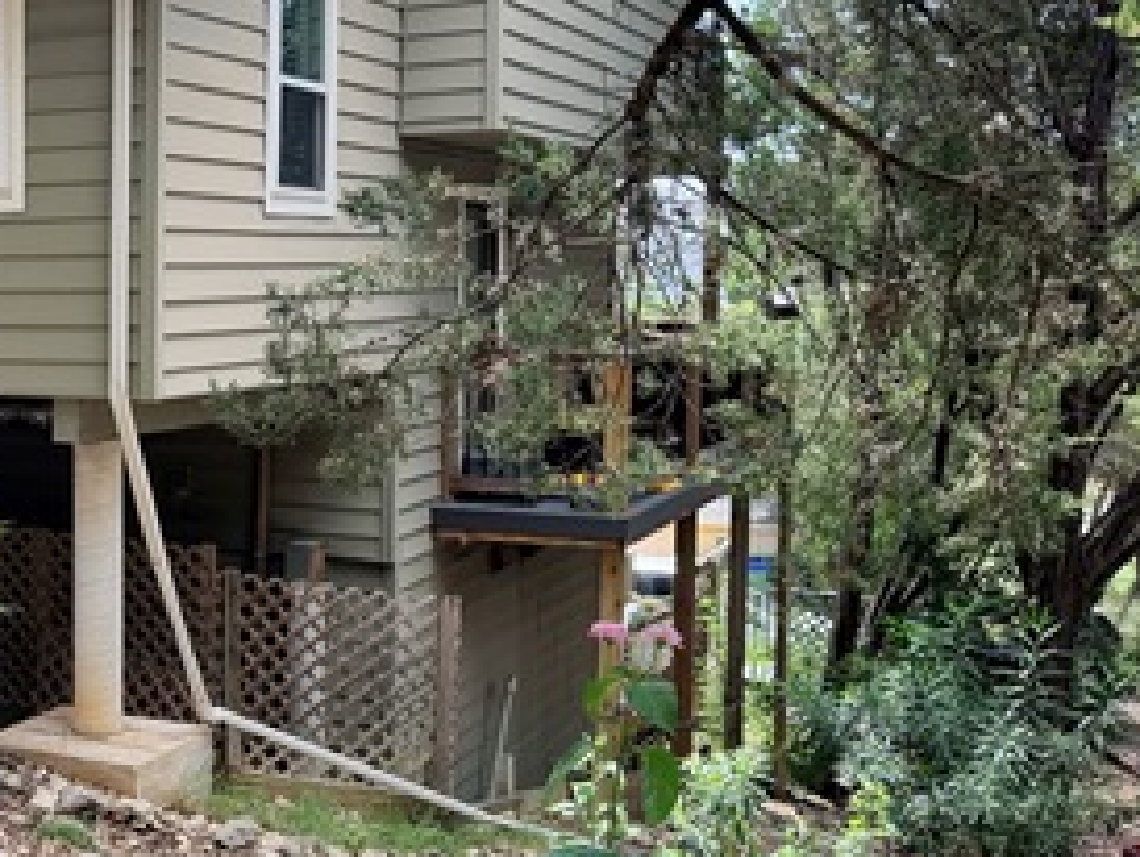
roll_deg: +0.4
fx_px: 1846
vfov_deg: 26.1
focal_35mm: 56
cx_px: -129
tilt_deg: -3.9
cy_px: 399
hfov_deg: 30.5
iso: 100
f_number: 1.78
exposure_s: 1/1122
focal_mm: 6.76
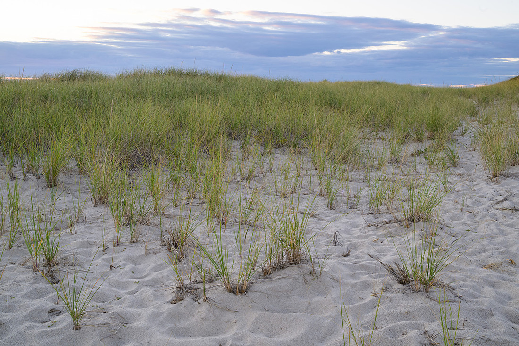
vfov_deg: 36.0
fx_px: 534
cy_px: 173
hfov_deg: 51.9
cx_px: 260
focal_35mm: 37
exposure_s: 1/20
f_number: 14
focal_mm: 37
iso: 400
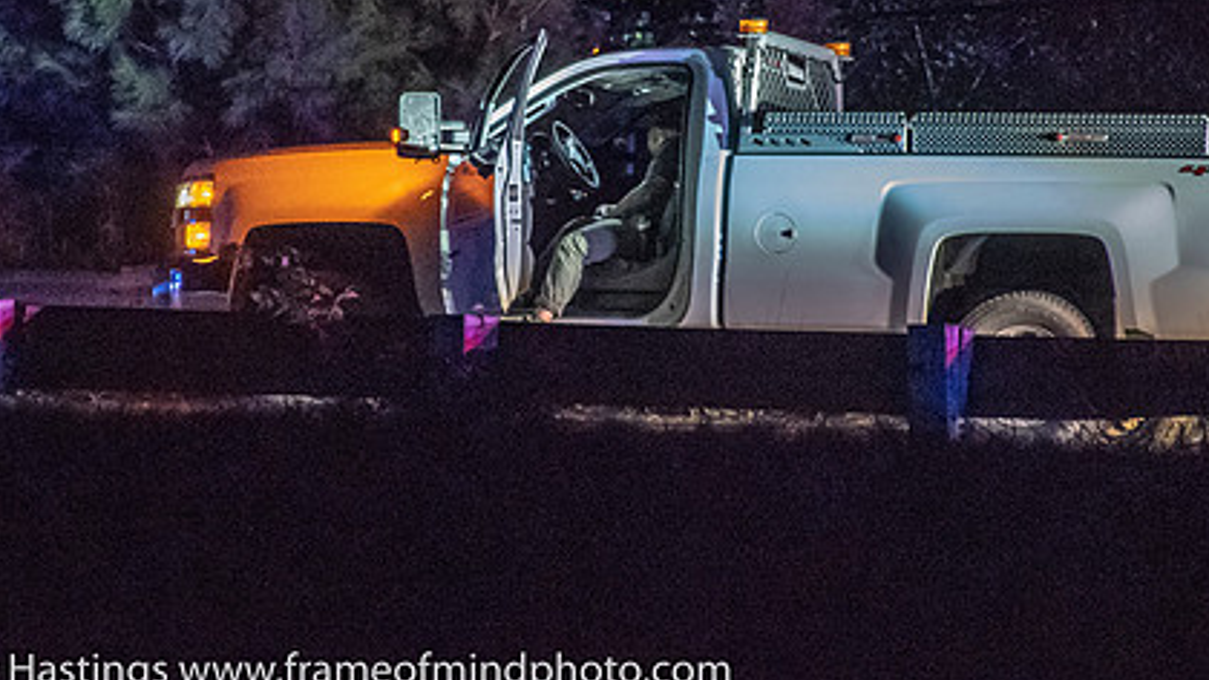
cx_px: 672
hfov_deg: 5.2
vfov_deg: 2.9
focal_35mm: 415
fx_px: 13301
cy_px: 206
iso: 16000
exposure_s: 1/60
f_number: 5.6
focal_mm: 190
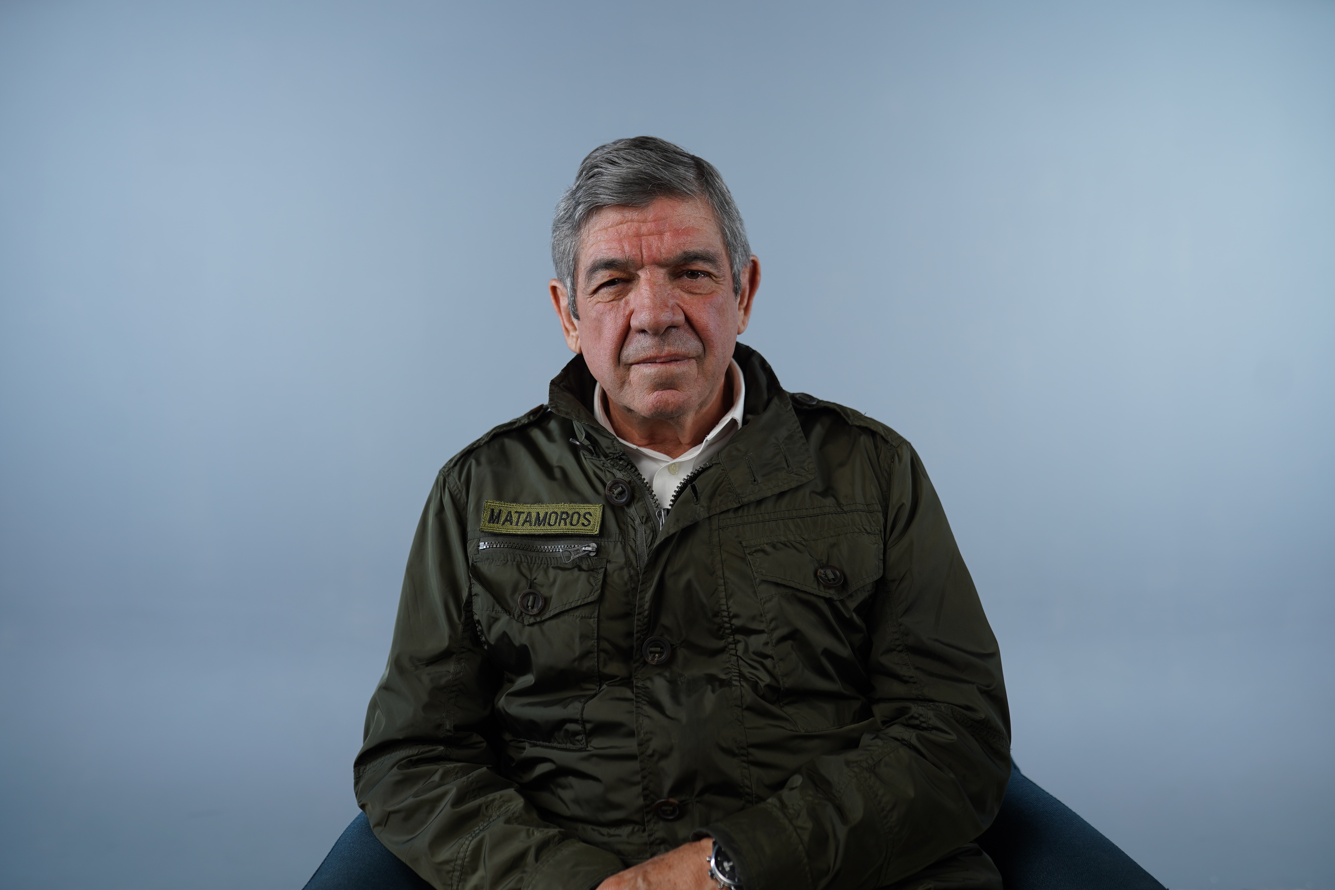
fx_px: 1298
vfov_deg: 37.9
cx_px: 668
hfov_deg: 54.4
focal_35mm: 35
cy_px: 445
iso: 100
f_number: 2.5
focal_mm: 35
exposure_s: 1/80
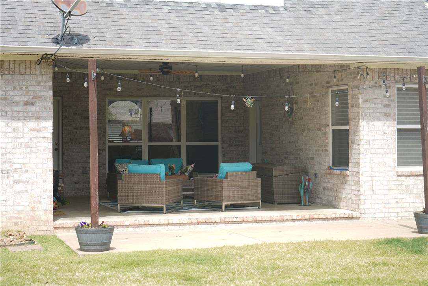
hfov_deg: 28.8
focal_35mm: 70
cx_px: 214
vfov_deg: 19.5
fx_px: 832
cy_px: 143
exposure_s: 1/160
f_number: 5.6
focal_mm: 70
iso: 64
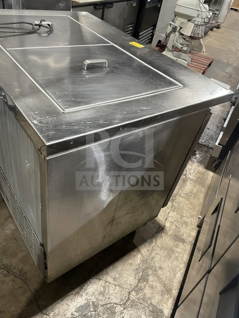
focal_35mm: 26
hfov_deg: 53.1
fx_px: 239
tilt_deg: -38.3
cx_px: 120
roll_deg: -10.4
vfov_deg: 67.3
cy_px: 159
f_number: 1.6
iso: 320
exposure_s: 1/60
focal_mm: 4.2
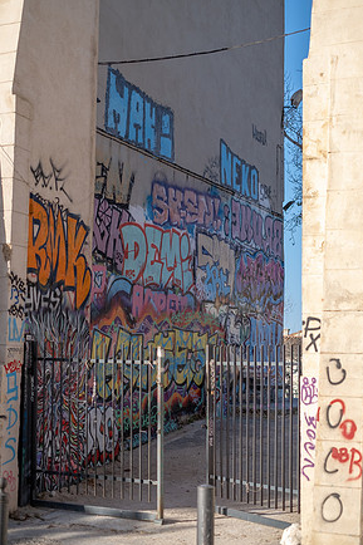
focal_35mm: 55
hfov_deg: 24.6
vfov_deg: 36.3
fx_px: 832
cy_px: 270
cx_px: 178
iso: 160
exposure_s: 1/2200
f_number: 2
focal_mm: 35
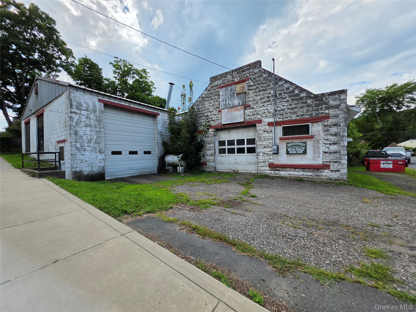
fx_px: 156
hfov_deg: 106.2
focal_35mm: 13
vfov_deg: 89.9
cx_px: 208
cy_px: 156
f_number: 1.9
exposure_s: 1/2450
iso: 32
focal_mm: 2.2
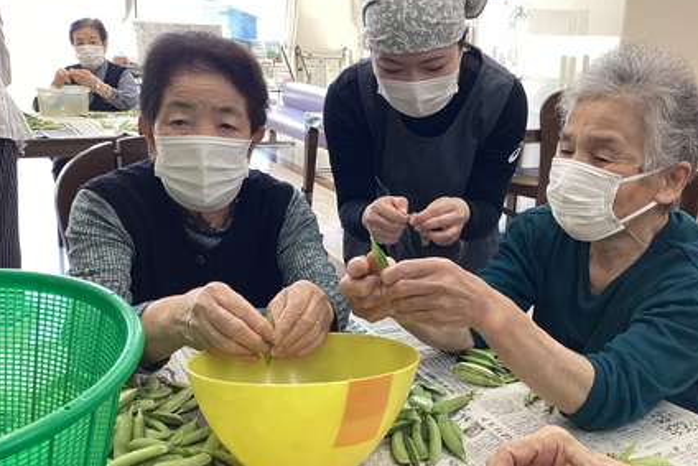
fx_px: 737
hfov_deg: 50.5
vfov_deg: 35.0
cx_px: 397
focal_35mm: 38
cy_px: 208
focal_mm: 3.3
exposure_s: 1/60
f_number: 2.4
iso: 50
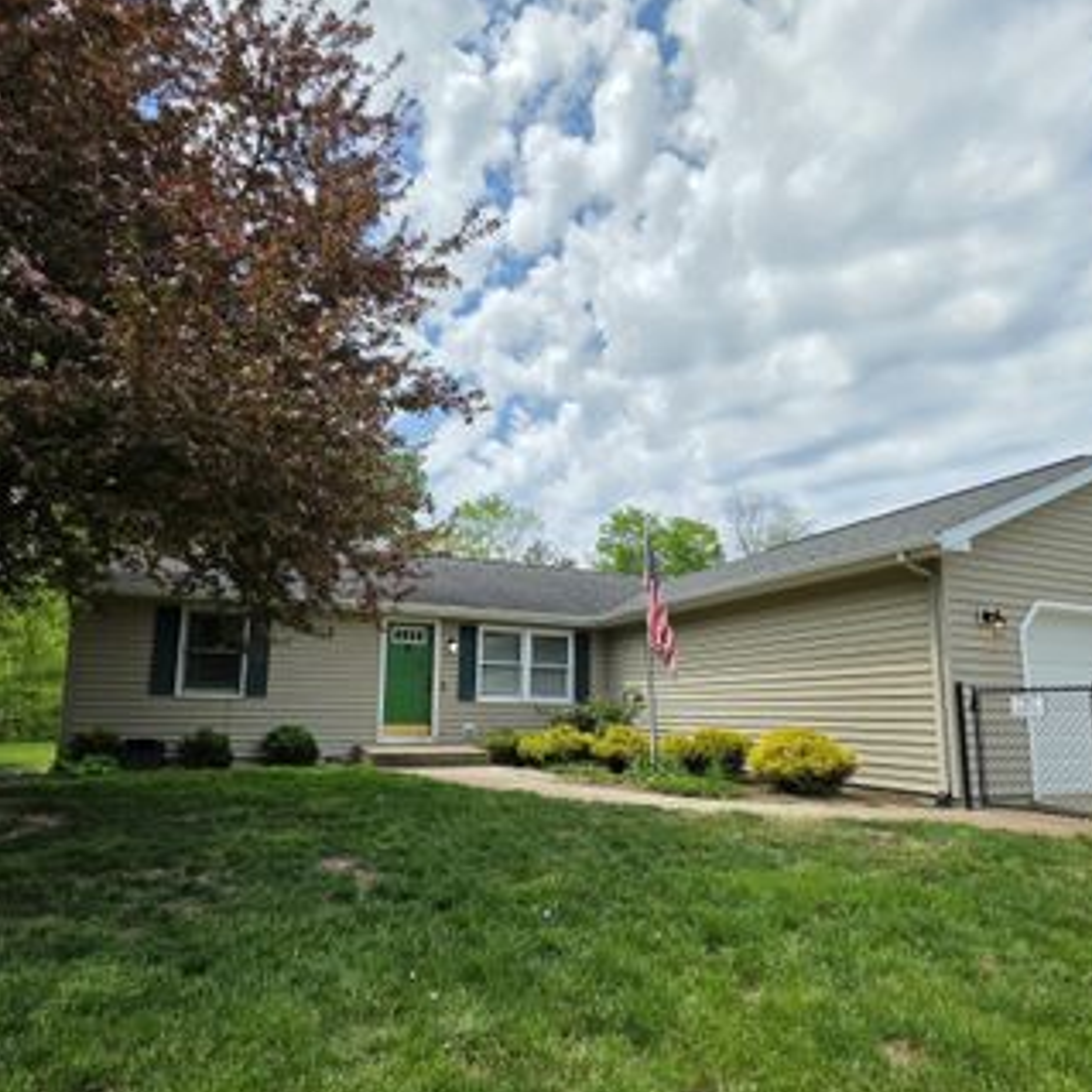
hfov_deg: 80.7
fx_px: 642
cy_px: 611
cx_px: 520
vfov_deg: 80.4
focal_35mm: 18
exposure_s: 1/2378
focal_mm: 2.2
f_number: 1.9
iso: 40
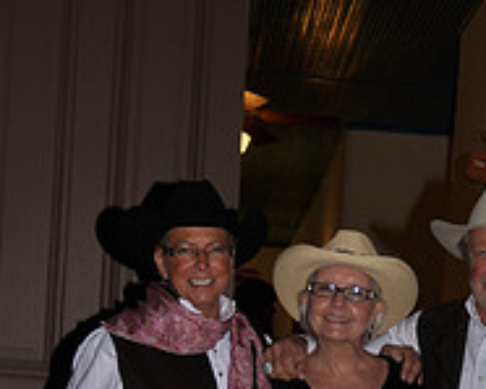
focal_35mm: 114
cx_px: 349
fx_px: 1641
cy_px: 548
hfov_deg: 16.8
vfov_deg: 12.9
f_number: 4
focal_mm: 26
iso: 250
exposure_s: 1/125
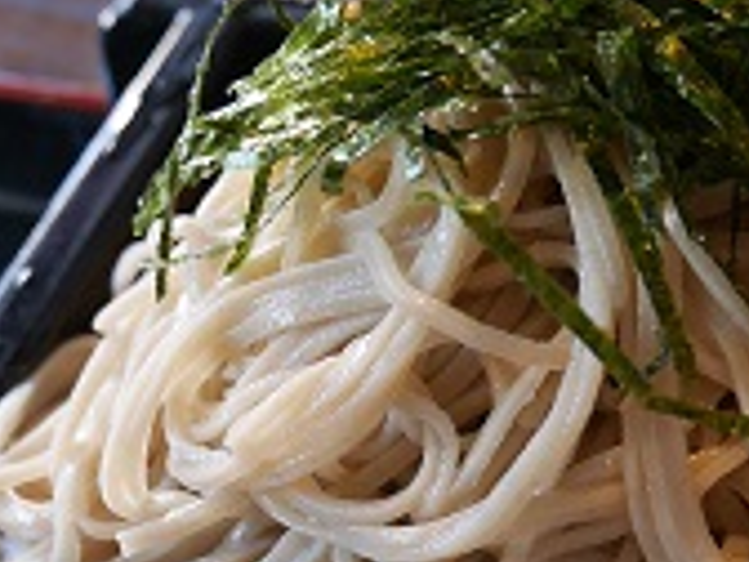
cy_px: 638
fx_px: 1926
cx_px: 285
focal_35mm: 89
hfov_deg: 22.0
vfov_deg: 16.1
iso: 640
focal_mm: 14
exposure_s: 1/60
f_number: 3.5
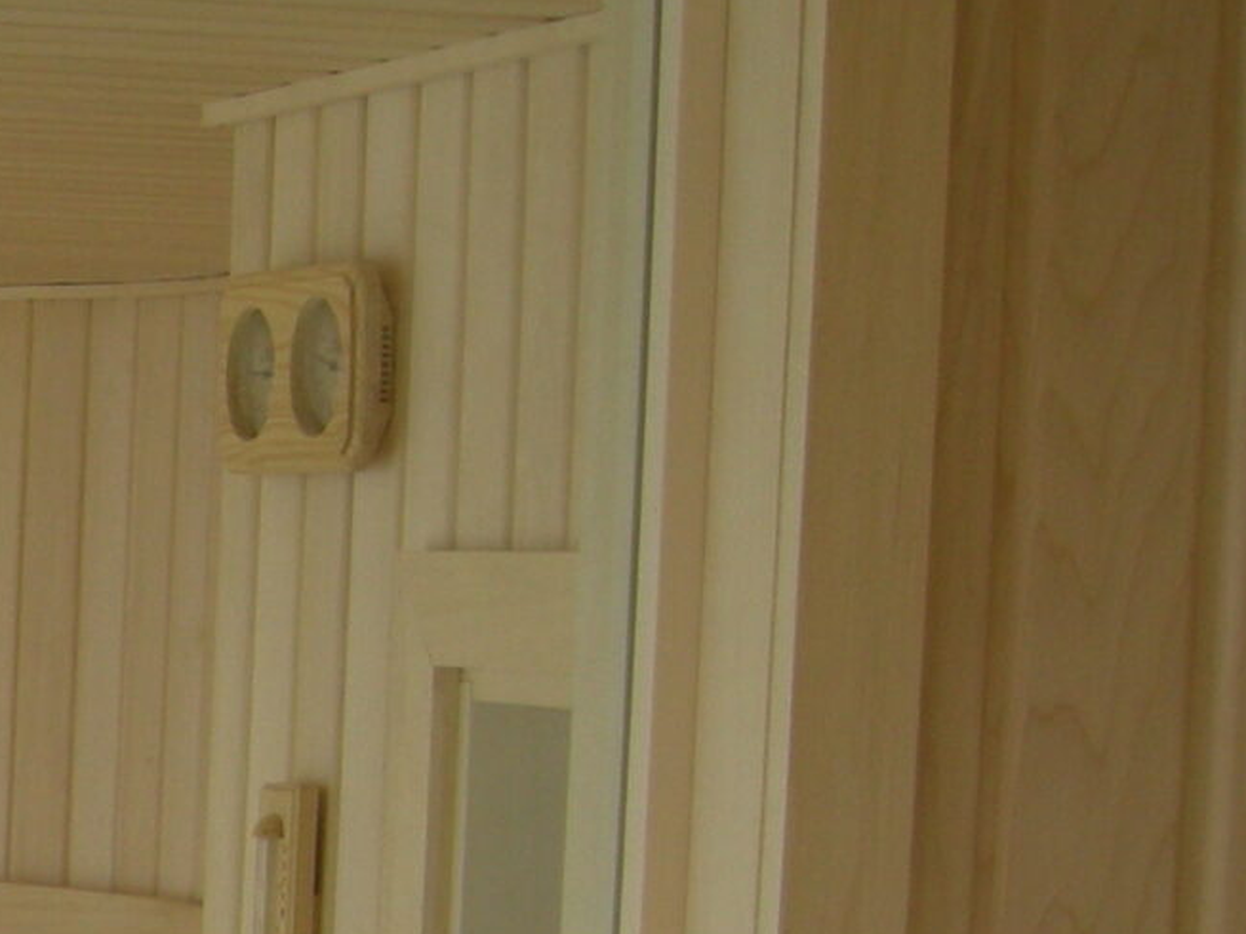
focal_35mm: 141
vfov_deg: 10.2
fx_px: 5073
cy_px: 1308
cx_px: -1111
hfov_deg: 12.6
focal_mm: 7.5
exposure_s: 1/53.3
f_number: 2.7
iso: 70
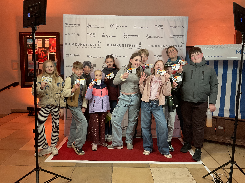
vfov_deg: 48.2
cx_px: 122
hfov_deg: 61.7
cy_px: 92
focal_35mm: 29
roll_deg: -0.8
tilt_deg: -8.9
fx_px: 205
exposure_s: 1/60
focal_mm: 3
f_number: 1.8
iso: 80
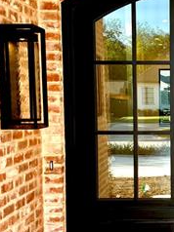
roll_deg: -0.5
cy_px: 144
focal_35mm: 84
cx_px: 194
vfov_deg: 23.3
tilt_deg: -4.6
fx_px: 564
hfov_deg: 17.0
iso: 50
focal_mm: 5.7
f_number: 1.5
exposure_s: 1/401
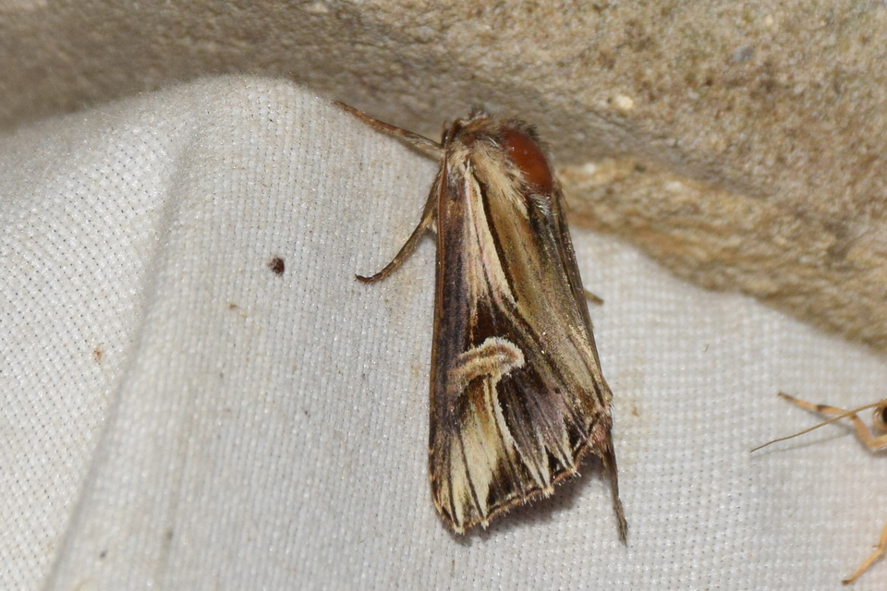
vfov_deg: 6.5
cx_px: 444
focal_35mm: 210
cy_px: 296
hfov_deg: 9.8
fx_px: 5174
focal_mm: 140
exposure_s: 1/160
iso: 400
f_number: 13
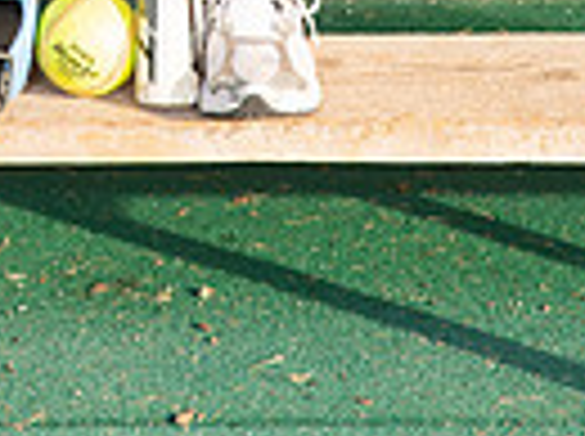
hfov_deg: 9.1
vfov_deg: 6.5
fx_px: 3660
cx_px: 104
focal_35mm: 217
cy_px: -566
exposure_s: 1/250
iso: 200
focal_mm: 65
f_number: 8
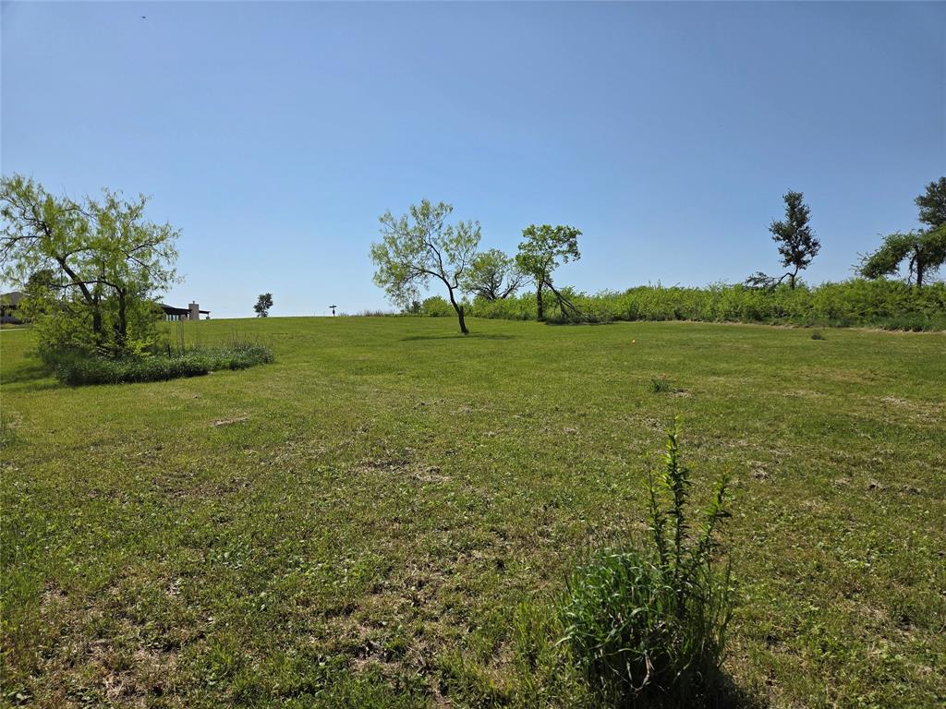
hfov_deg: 73.9
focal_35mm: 23
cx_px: 473
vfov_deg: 58.9
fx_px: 629
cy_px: 354
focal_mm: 5.4
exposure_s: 1/7891
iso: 64
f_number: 1.8
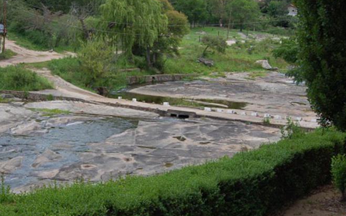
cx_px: 142
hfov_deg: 27.1
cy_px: 96
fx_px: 717
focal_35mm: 76
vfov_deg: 17.2
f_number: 7.1
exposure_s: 1/500
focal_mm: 32
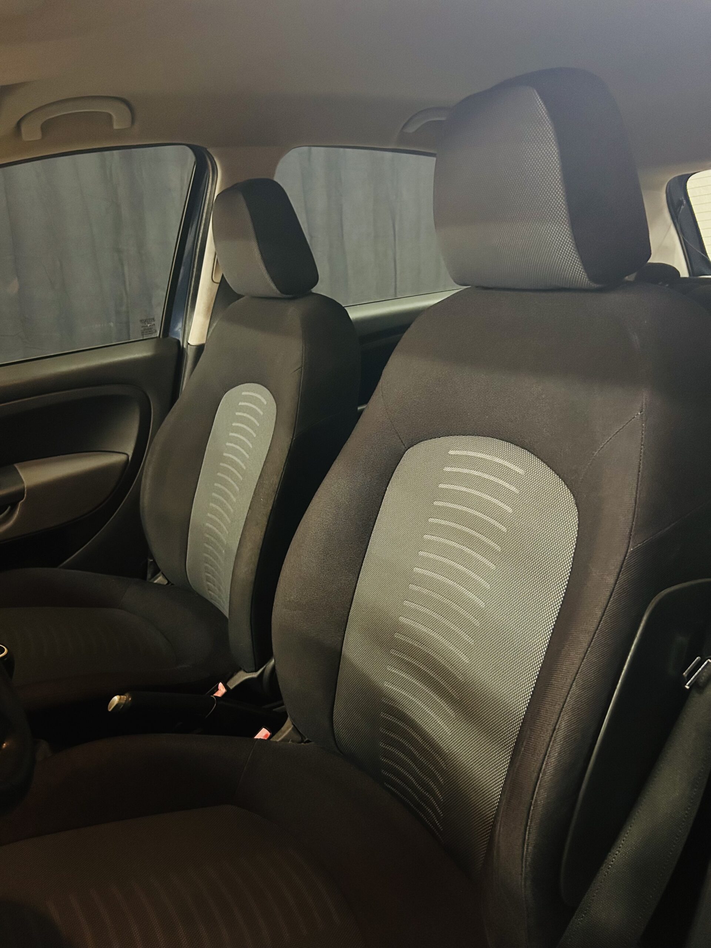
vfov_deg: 67.3
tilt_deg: -17.5
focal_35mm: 26
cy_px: 474
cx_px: 356
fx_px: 712
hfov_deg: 53.1
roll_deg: +1.9
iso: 640
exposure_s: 1/33
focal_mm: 5.7
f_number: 1.5
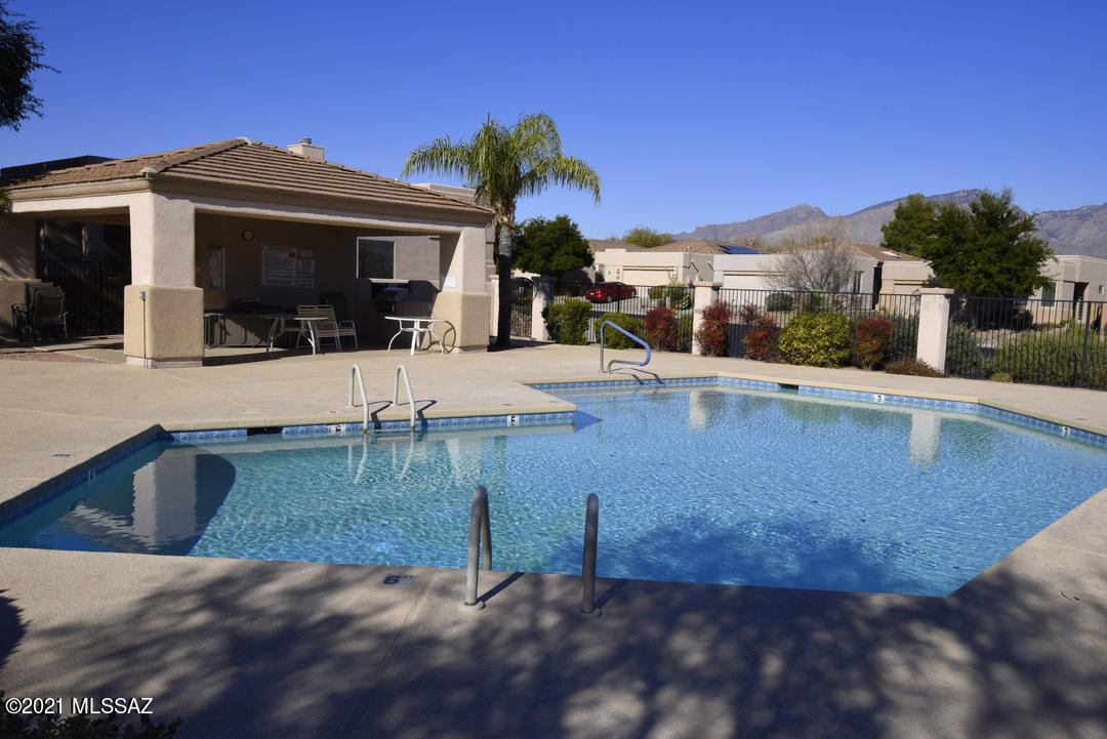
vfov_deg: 45.0
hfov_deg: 63.6
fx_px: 892
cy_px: 370
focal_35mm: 29
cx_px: 554
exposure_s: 1/1000
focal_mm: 29
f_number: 16
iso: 800
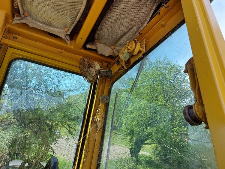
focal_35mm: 24
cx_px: 112
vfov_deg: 56.8
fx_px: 156
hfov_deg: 71.6
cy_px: 84
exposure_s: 1/305
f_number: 1.8
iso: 32
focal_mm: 5.23
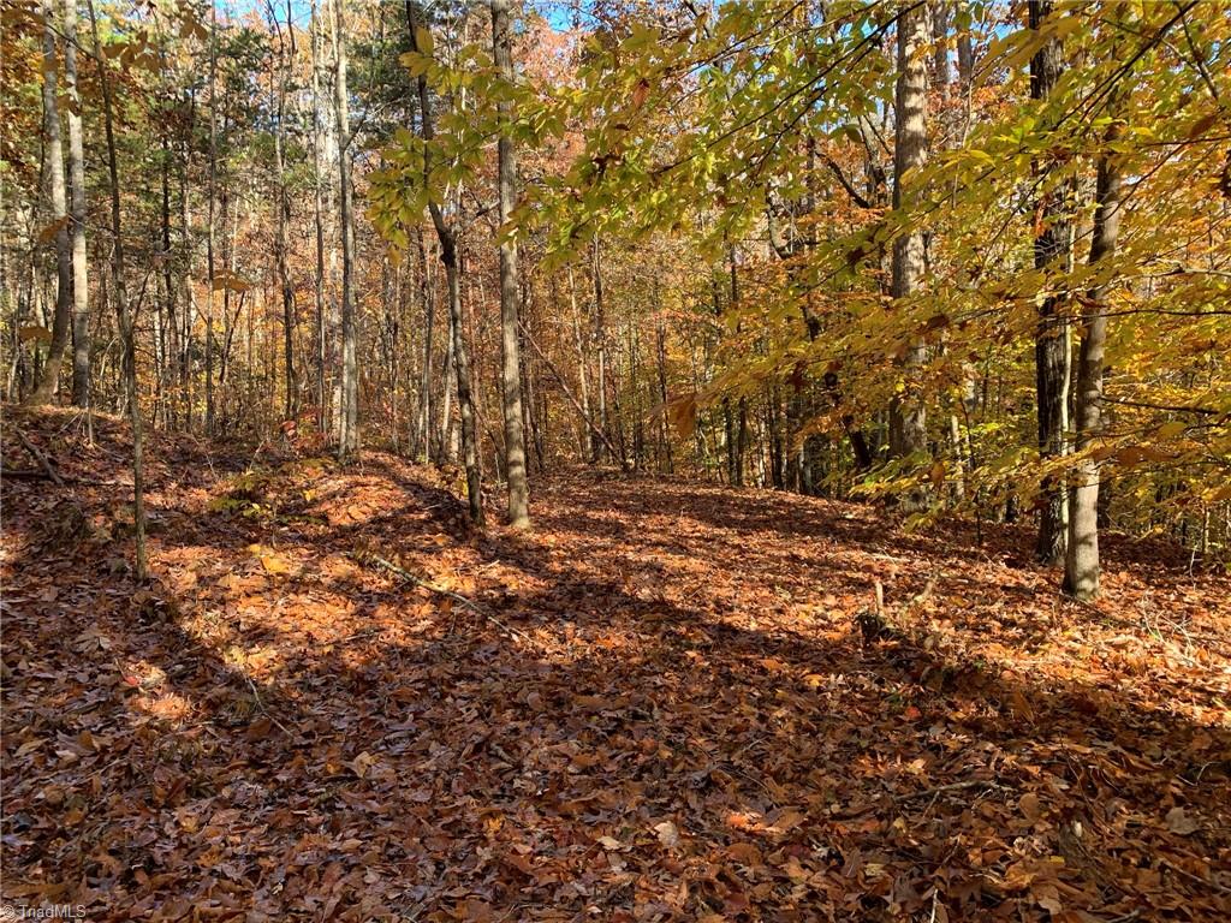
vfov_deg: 53.1
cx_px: 616
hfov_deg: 67.3
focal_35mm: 26
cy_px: 462
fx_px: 925
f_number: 1.8
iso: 25
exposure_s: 1/121
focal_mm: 4.25
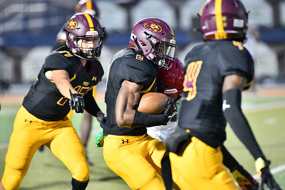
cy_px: 95
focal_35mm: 300
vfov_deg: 4.6
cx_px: 142
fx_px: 2375
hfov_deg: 6.9
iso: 12800
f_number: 4
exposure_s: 1/1250
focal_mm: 300
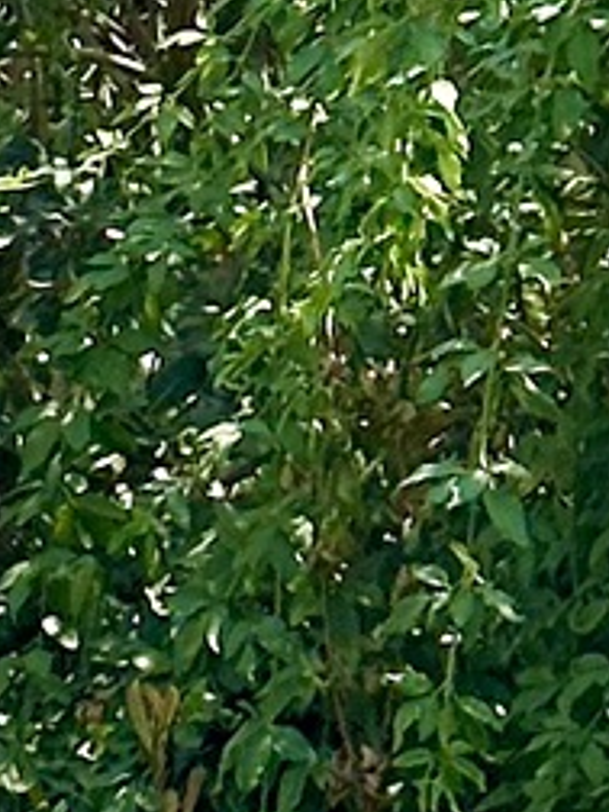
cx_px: -1324
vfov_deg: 5.0
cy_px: -1224
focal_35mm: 381
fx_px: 8937
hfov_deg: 3.8
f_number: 1.78
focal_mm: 6.86
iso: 64
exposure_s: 1/2597
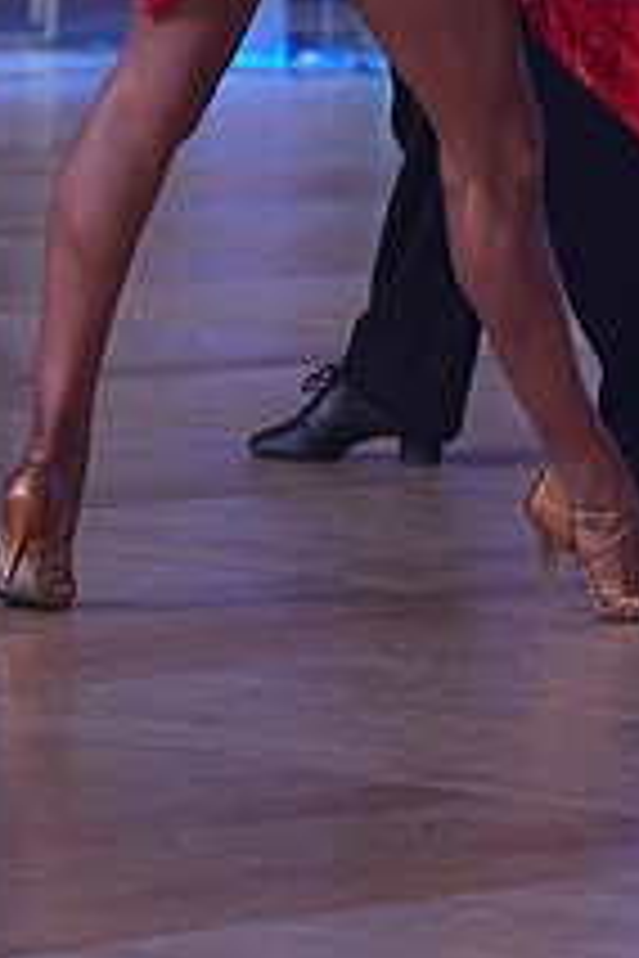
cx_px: 376
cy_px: -283
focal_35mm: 305
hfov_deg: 4.5
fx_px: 8120
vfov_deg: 6.7
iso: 1600
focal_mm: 112
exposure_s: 1/400
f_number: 4
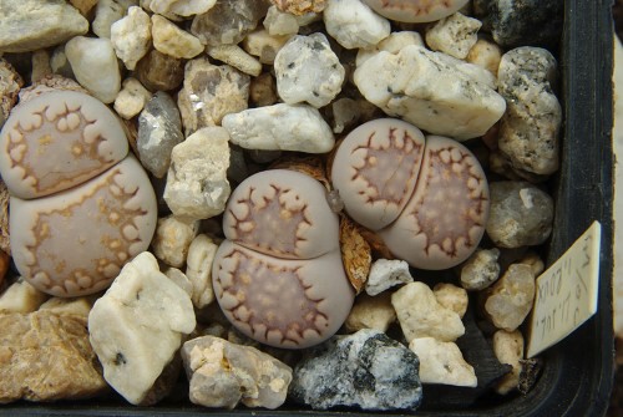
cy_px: 208
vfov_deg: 13.1
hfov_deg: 19.4
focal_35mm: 105
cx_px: 312
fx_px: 1820
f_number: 38
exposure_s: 1
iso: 100
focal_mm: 70
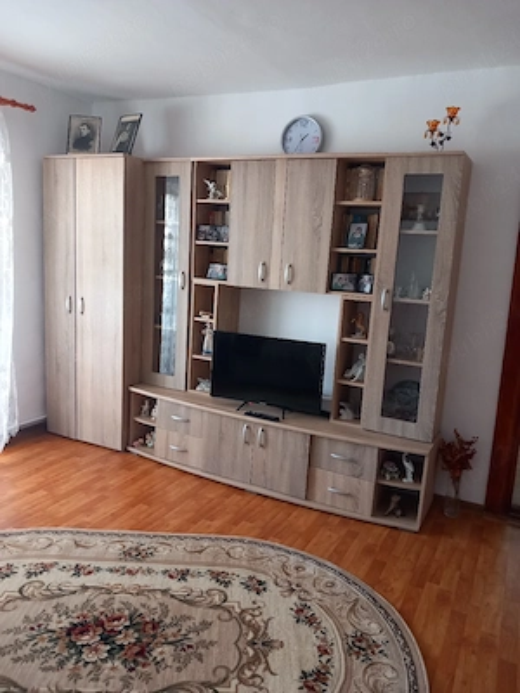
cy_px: 346
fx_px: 541
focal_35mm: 27
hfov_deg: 51.4
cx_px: 260
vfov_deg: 65.3
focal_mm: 4
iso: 200
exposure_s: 1/25.1
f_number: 1.8
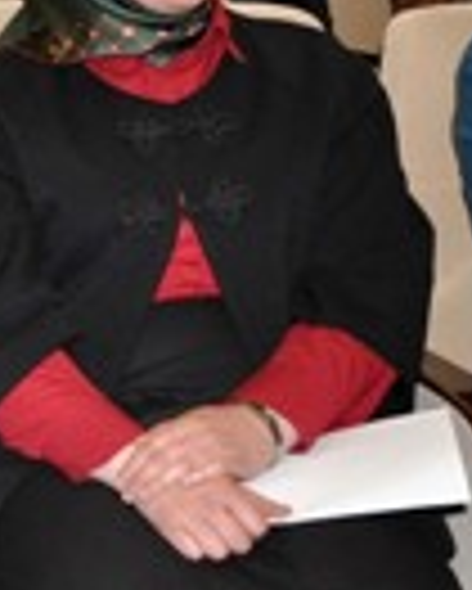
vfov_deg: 18.1
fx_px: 1849
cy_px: 270
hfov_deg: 13.1
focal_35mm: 106
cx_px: -391
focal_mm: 22
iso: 800
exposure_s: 1/60
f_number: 4
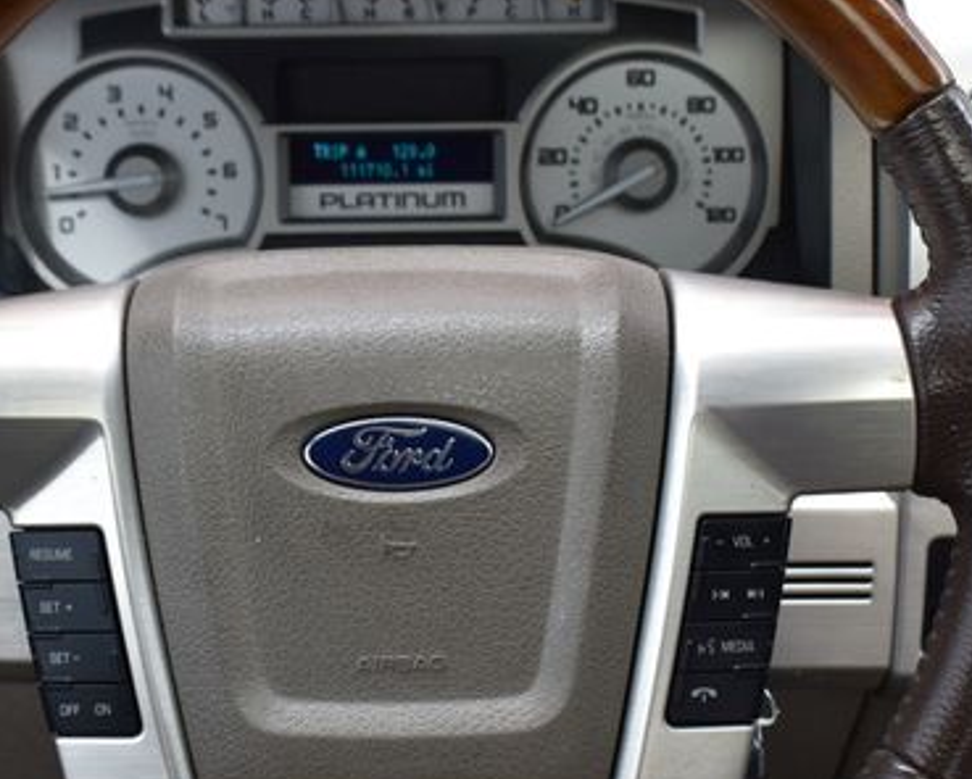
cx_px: 456
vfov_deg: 19.7
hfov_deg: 24.4
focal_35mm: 78
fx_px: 2246
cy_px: 492
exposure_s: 1/50
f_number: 8
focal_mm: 32
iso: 400
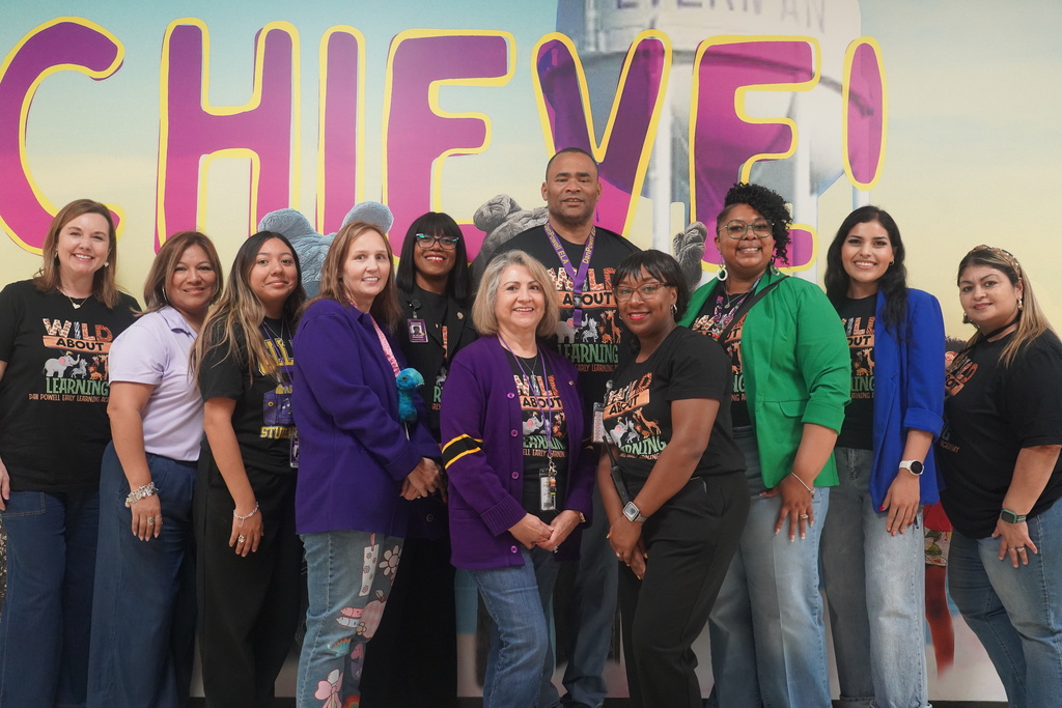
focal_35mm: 34
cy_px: 354
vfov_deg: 38.9
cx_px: 531
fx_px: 1003
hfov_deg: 55.8
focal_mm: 34
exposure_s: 1/160
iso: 4000
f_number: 4
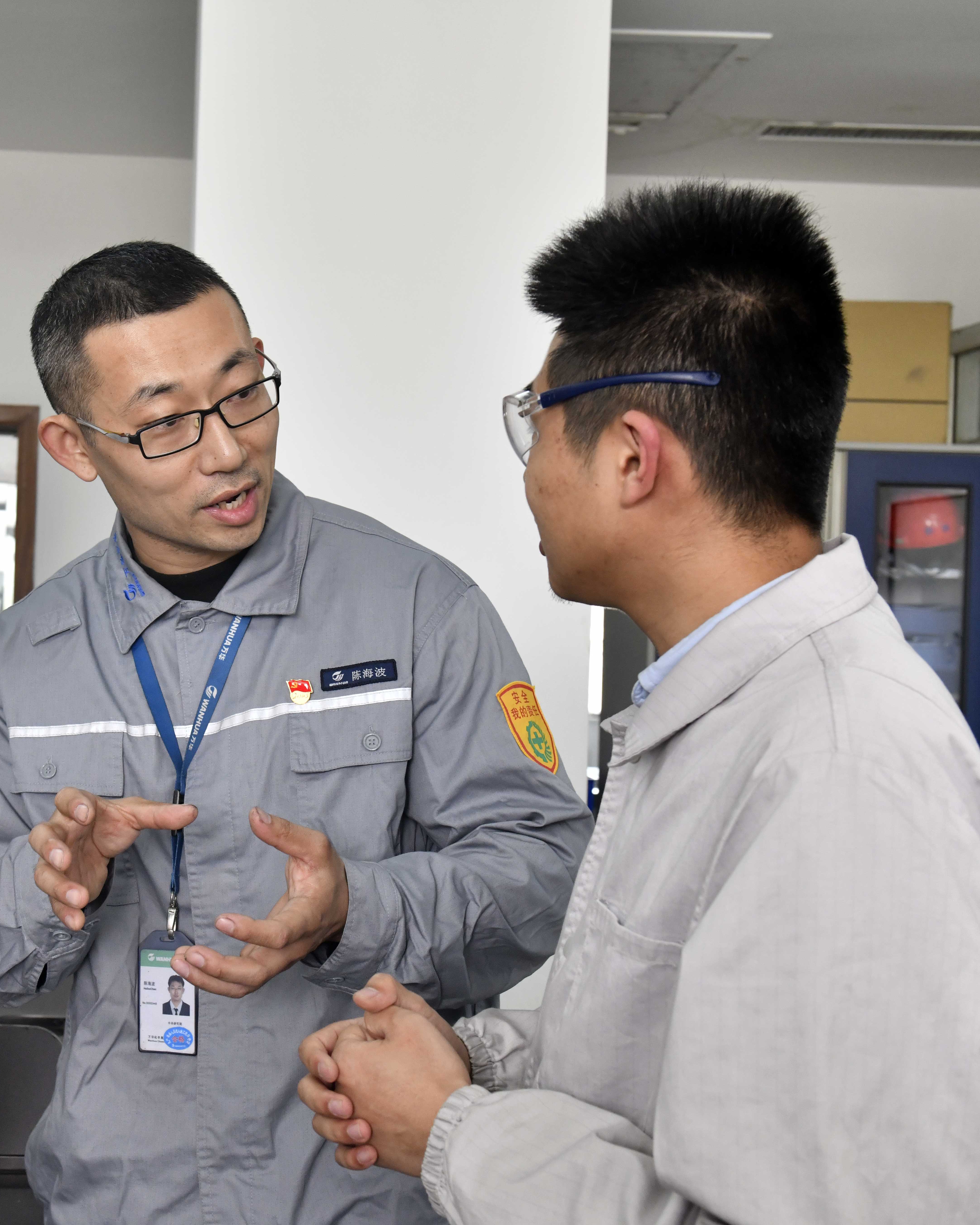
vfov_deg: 37.3
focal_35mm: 50
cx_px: 214
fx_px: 1813
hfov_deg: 29.6
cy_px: 611
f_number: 4.5
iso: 1250
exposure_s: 1/125
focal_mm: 35
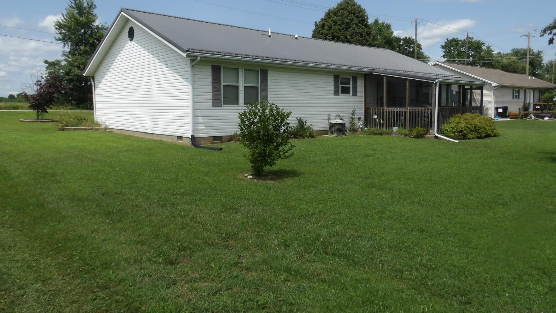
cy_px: 131
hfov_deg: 71.9
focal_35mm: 26
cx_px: 288
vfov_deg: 44.2
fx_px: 383
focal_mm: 4.2
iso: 100
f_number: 4.1
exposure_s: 1/953
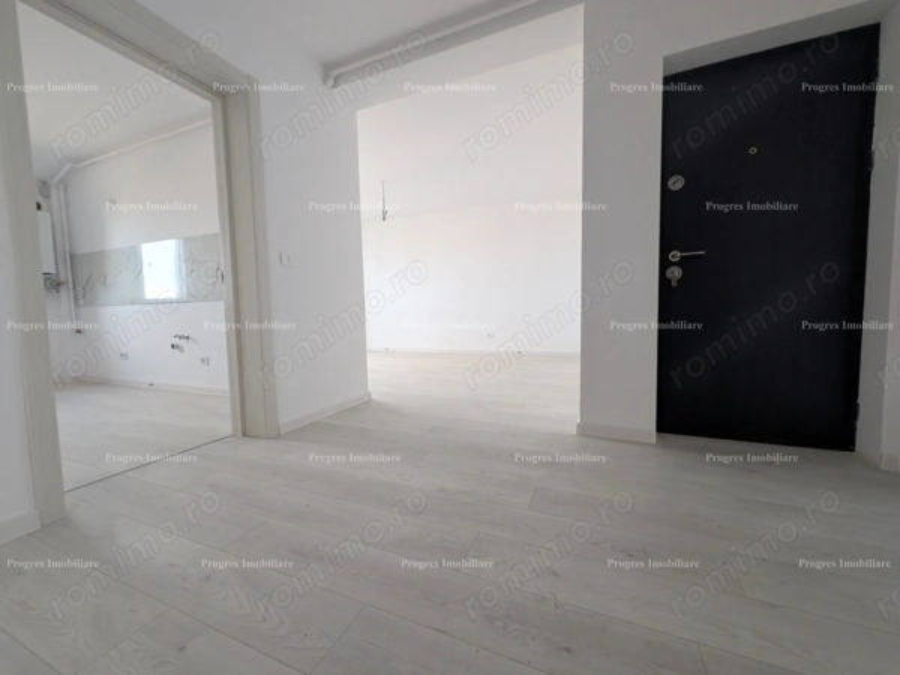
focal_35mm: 13
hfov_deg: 106.2
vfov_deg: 89.9
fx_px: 338
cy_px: 338
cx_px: 450
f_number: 2.2
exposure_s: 1/23.8
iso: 72
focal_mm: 1.54
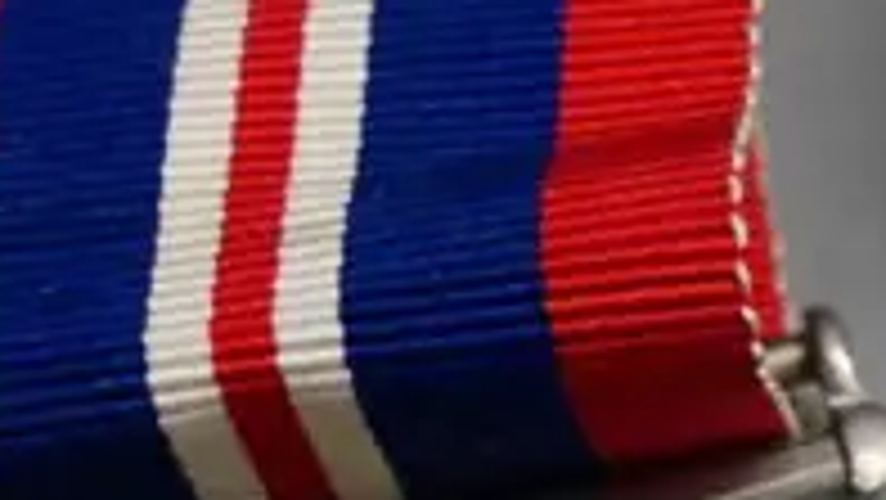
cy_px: 1023
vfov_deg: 4.2
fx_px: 6651
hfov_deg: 7.3
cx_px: 1741
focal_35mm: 283
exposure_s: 1/100
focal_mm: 25
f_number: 4.5
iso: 1600
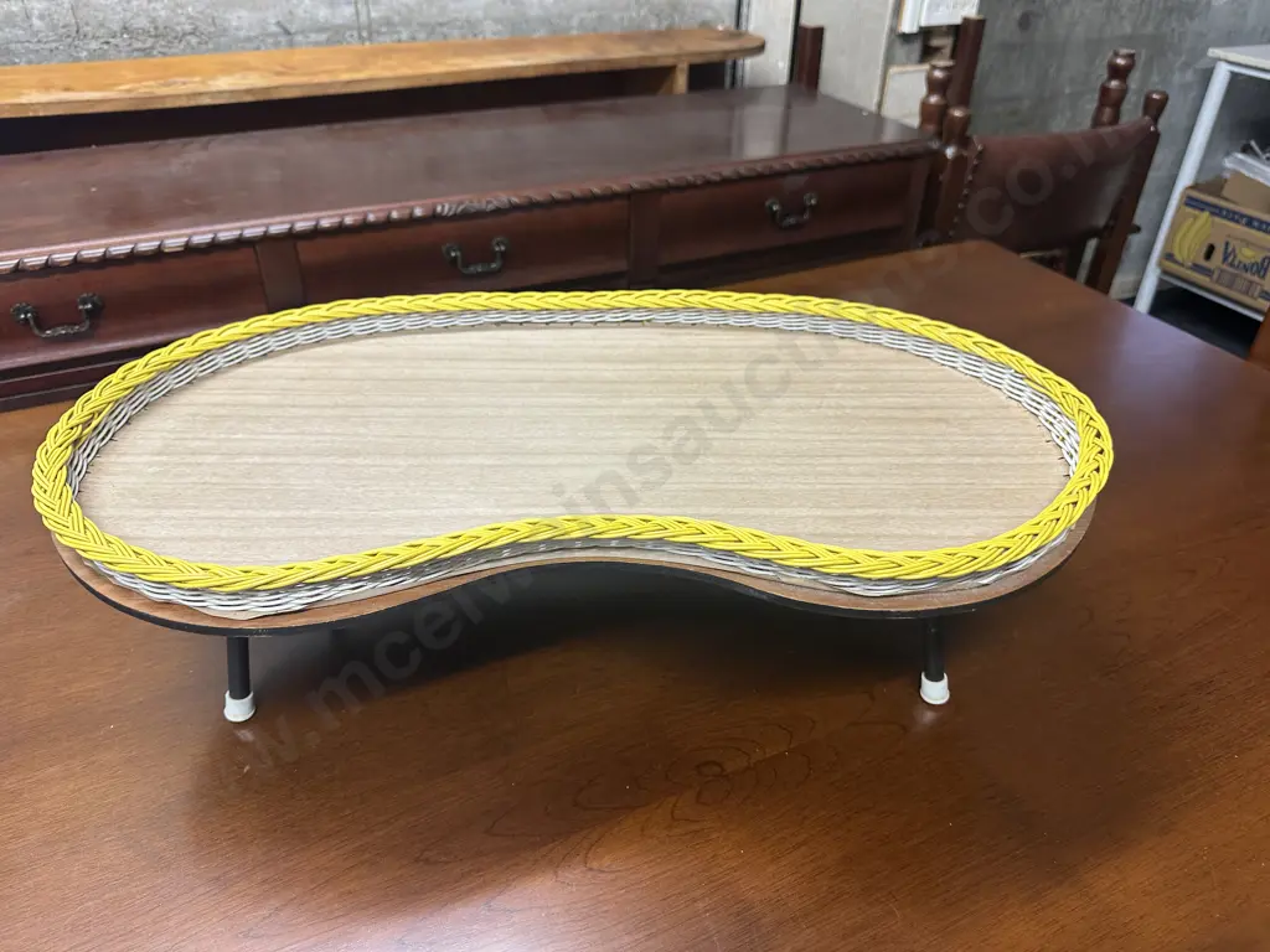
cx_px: 635
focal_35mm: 24
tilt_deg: -34.5
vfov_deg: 56.8
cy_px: 476
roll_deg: -1.9
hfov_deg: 71.6
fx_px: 881
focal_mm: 6.86
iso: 160
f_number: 1.78
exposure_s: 1/100
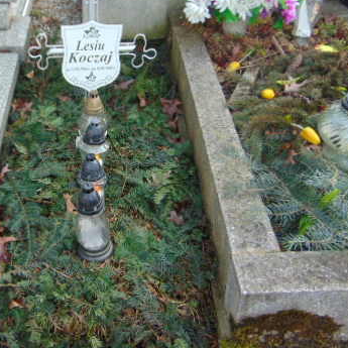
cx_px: 89
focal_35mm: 41
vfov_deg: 40.9
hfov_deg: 39.8
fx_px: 466
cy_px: 179
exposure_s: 1/80
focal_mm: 4.5
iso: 80
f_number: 3
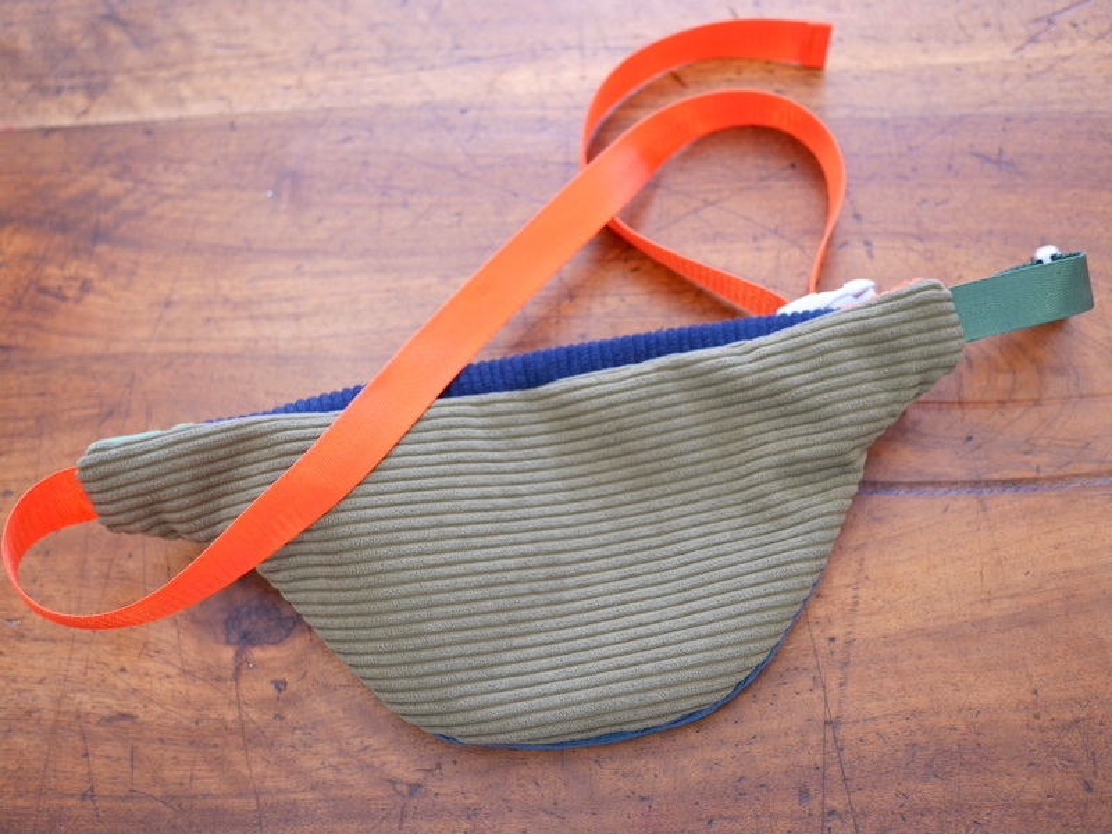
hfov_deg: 46.8
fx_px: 1285
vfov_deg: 36.0
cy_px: 417
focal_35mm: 40
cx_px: 556
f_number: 2
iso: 200
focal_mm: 20
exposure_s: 1/125
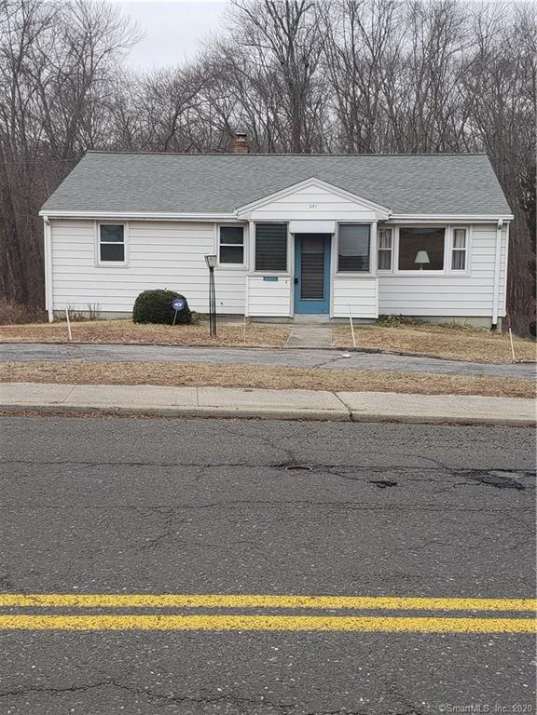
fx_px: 538
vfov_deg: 67.3
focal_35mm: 26
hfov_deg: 53.1
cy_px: 358
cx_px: 268
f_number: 2.4
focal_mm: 4.3
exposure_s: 1/661
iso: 50
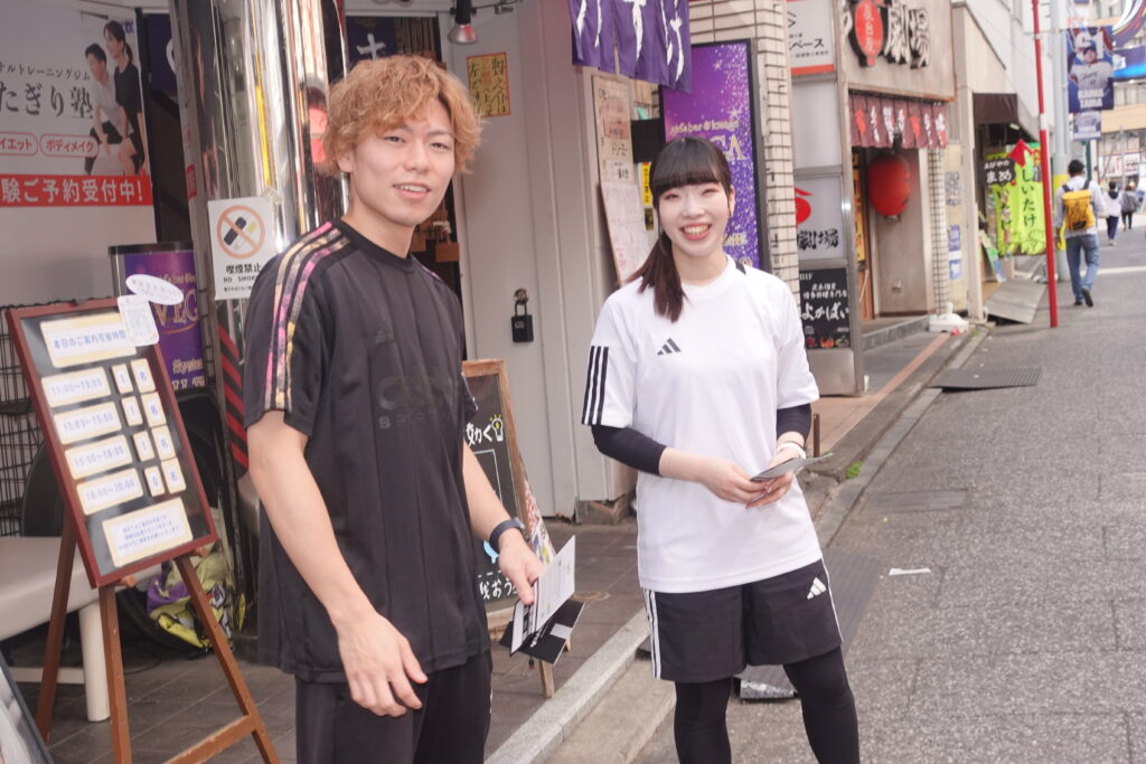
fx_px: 1496
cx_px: 573
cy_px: 382
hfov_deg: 41.9
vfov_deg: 28.7
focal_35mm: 47
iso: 125
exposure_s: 1/200
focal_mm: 17.79
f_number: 4
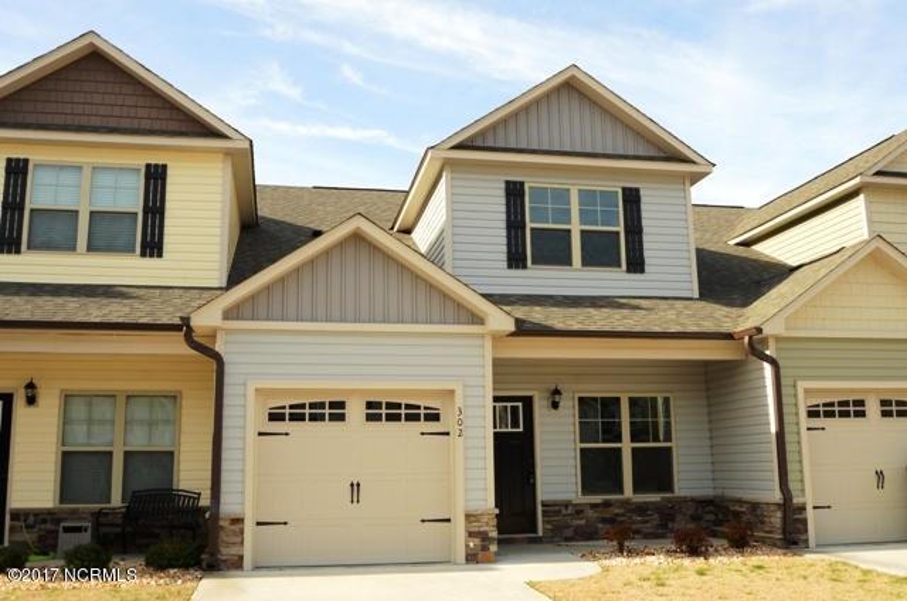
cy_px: 300
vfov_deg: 39.8
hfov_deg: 57.3
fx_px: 830
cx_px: 454
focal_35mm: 33
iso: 250
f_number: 9
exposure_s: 1/160
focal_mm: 22
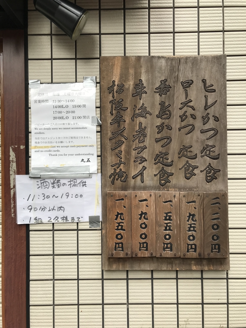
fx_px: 265
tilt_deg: +0.6
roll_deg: +0.9
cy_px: 164
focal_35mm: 28
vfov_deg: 63.4
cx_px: 123
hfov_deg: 49.7
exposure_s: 1/155
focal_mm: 3.99
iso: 20
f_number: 1.8
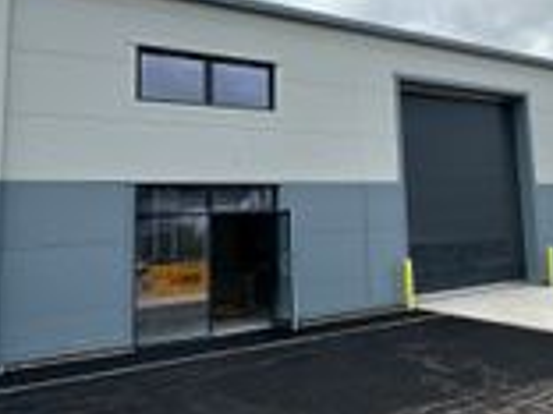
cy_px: 156
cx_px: 454
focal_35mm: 36
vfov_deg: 39.4
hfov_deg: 48.1
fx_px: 575
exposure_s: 1/1383
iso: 50
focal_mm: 2.22
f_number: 2.2
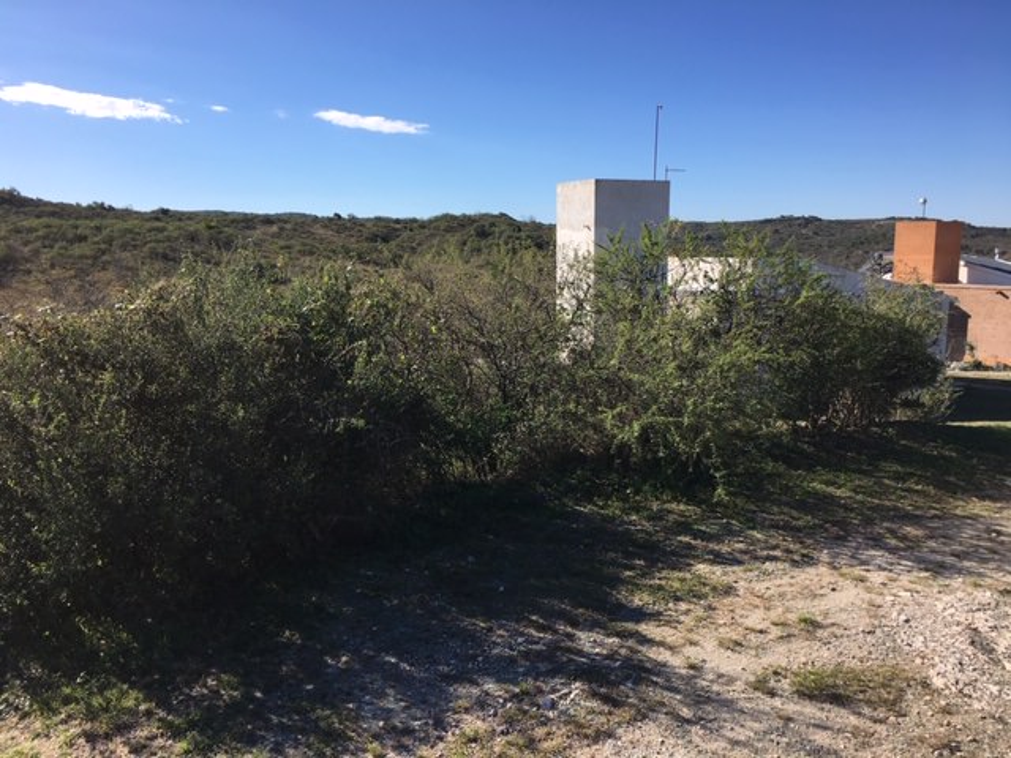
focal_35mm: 29
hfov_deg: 61.7
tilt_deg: -8.2
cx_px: 506
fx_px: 847
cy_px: 379
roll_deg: +0.7
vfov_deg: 48.2
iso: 25
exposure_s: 1/1304
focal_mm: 4.15
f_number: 2.2
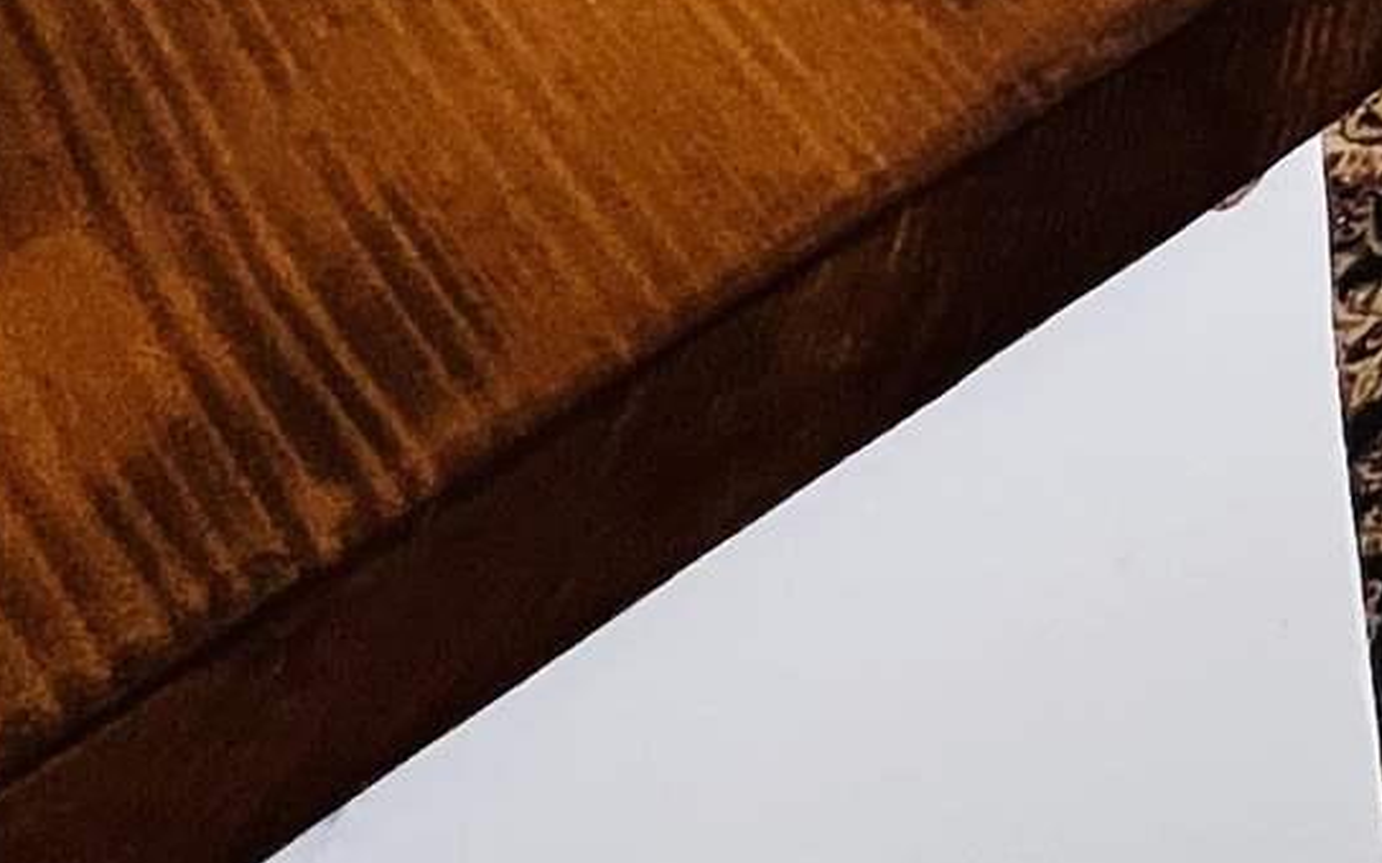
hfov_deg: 20.3
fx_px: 2937
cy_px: -2029
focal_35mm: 78
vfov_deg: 9.9
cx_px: 2367
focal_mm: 1.57
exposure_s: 1/60
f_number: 1.8
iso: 200
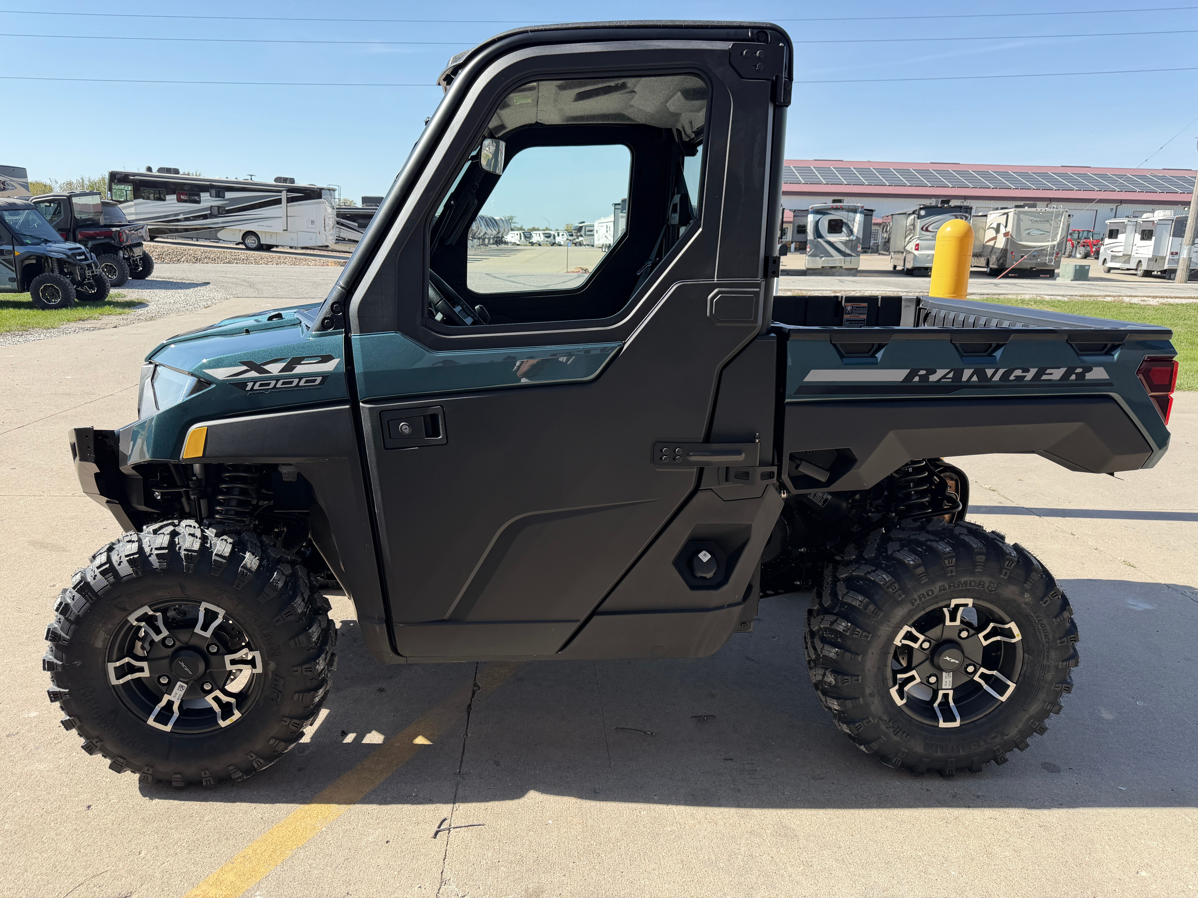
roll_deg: +0.4
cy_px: 449
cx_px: 599
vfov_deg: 56.8
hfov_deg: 71.6
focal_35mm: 24
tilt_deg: -13.7
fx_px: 831
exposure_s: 1/2110
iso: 100
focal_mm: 6.76
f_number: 1.78
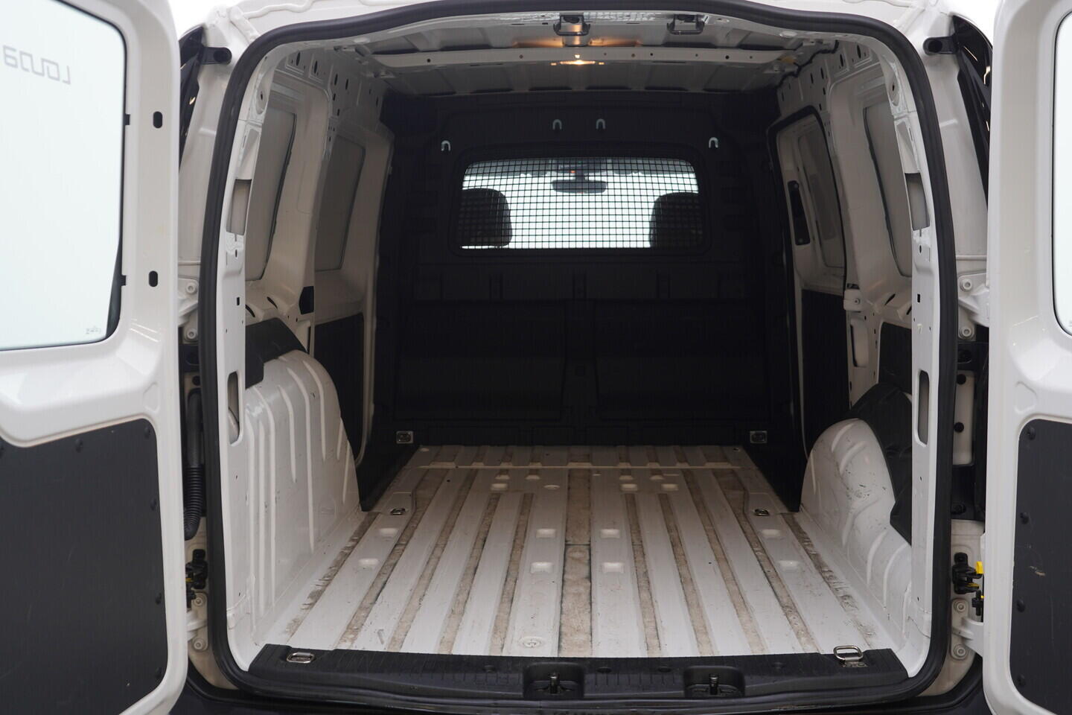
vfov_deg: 36.9
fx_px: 1072
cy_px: 358
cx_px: 536
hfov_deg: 53.1
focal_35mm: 36
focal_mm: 24
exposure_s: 1/50
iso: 125
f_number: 3.2
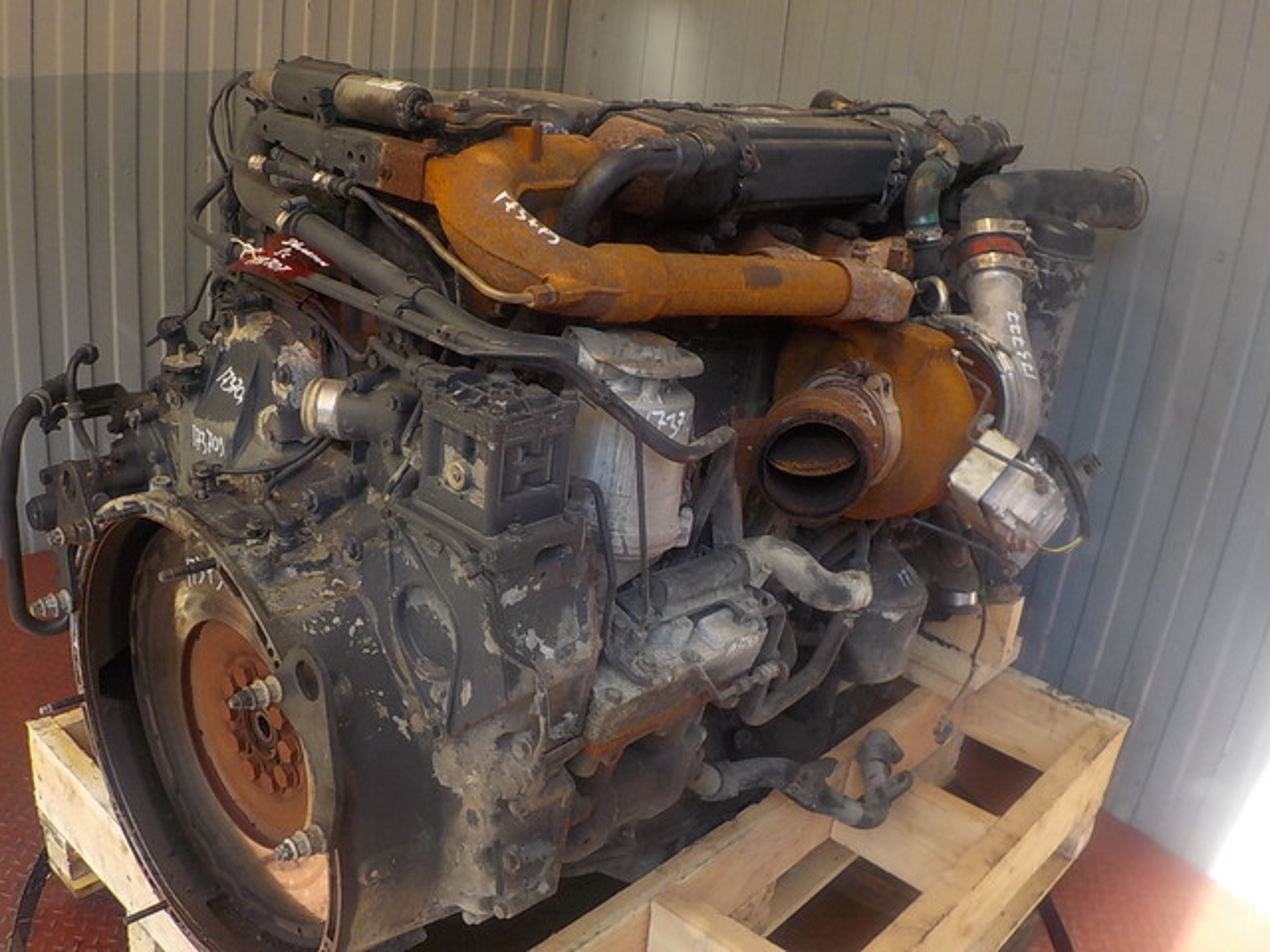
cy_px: 476
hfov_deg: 60.0
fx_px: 1101
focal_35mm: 30
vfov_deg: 46.8
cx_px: 635
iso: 125
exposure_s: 1/100
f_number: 3.3
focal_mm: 4.1
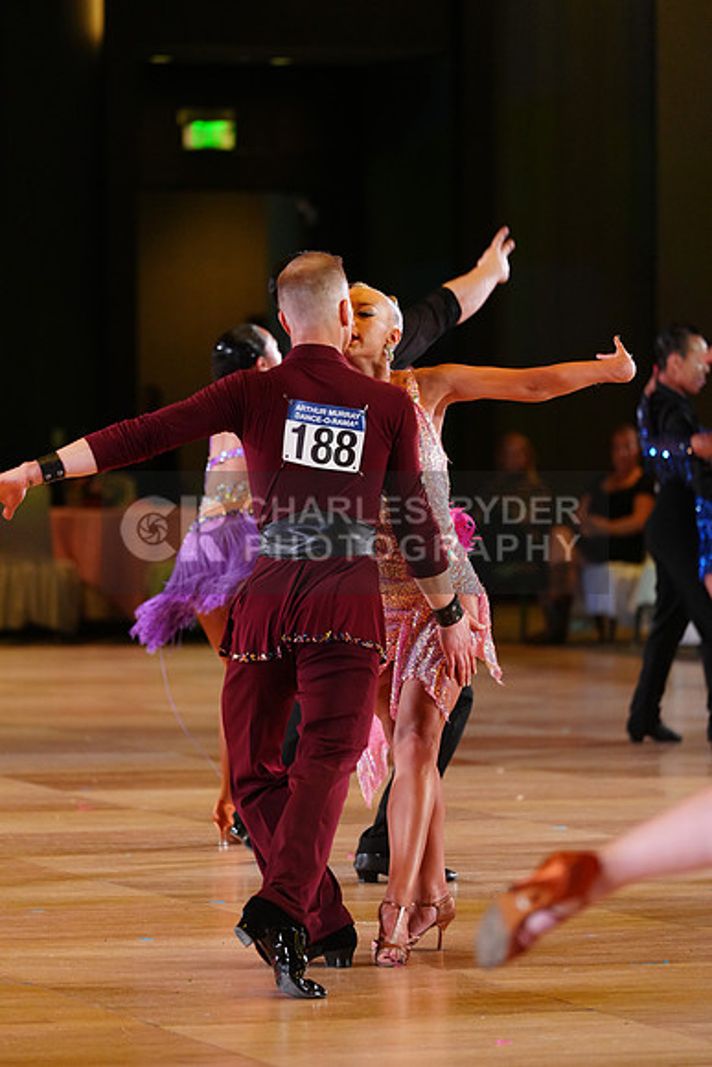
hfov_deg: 6.9
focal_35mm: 200
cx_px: 356
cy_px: 534
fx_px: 5929
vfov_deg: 10.3
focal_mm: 200
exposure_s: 1/400
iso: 2500
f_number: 4
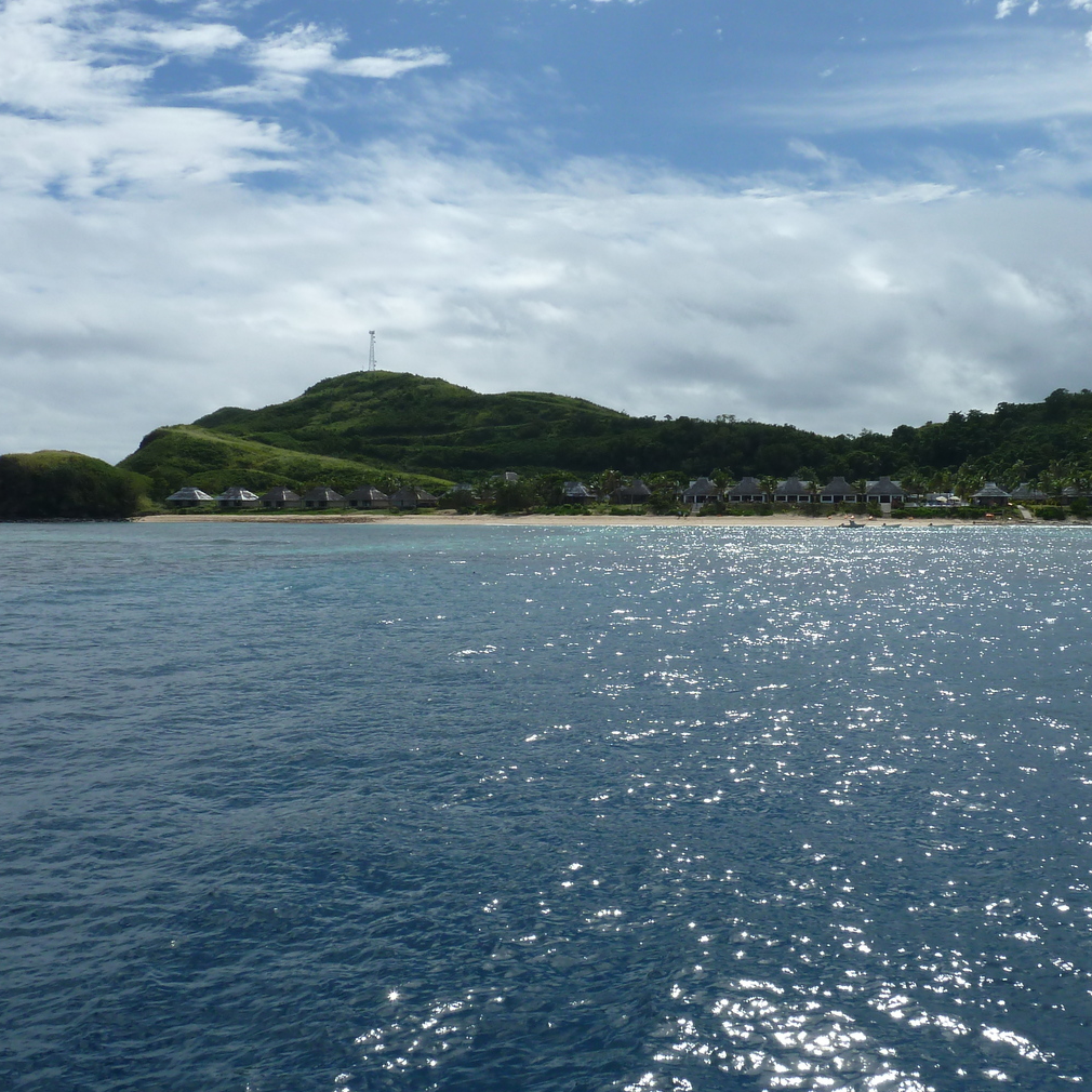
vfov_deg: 47.2
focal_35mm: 35
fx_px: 1249
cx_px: 635
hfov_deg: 47.0
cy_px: 551
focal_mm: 4.1
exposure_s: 1/800
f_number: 5.6
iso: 80
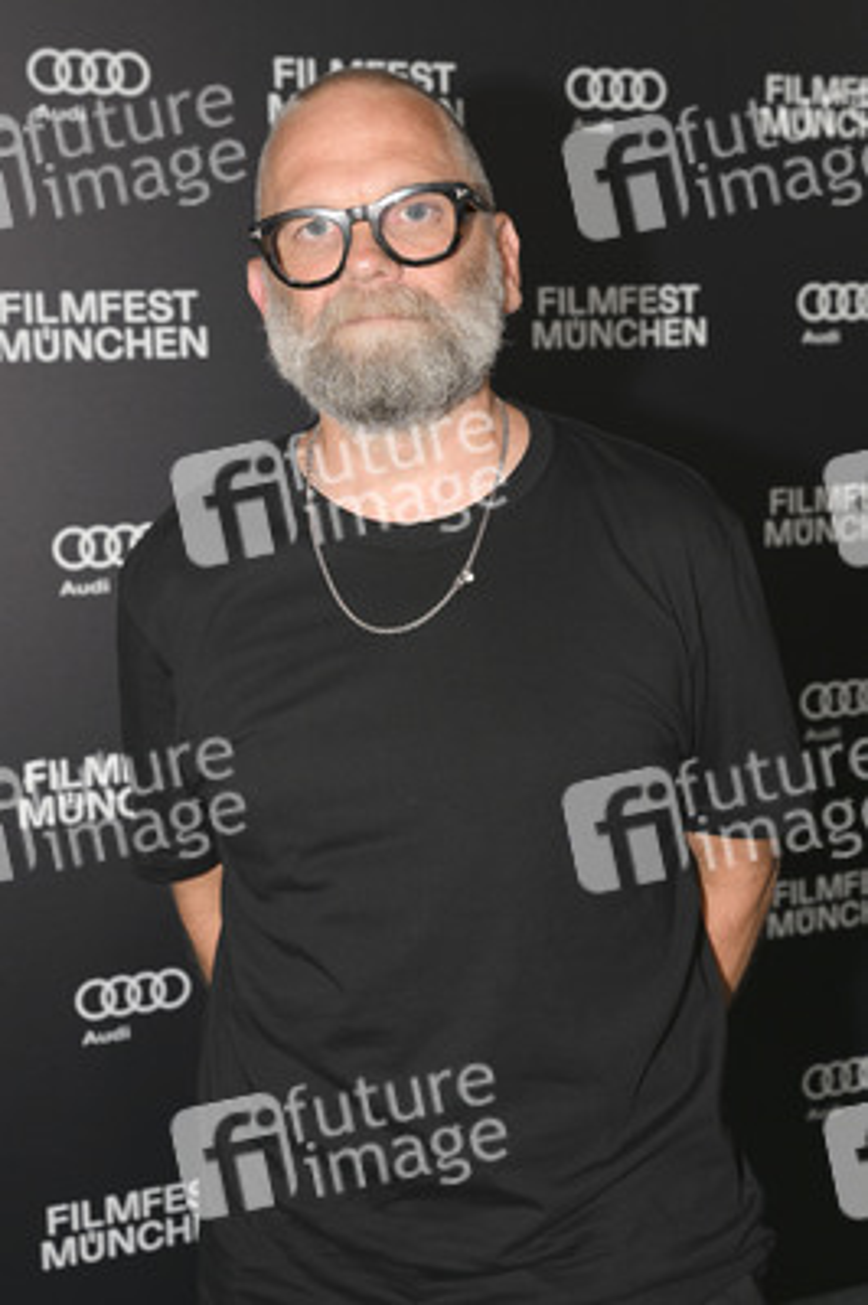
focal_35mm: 44
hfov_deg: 30.5
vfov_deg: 44.5
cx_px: 434
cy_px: 652
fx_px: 1594
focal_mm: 44
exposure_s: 1/200
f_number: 5.6
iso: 1000
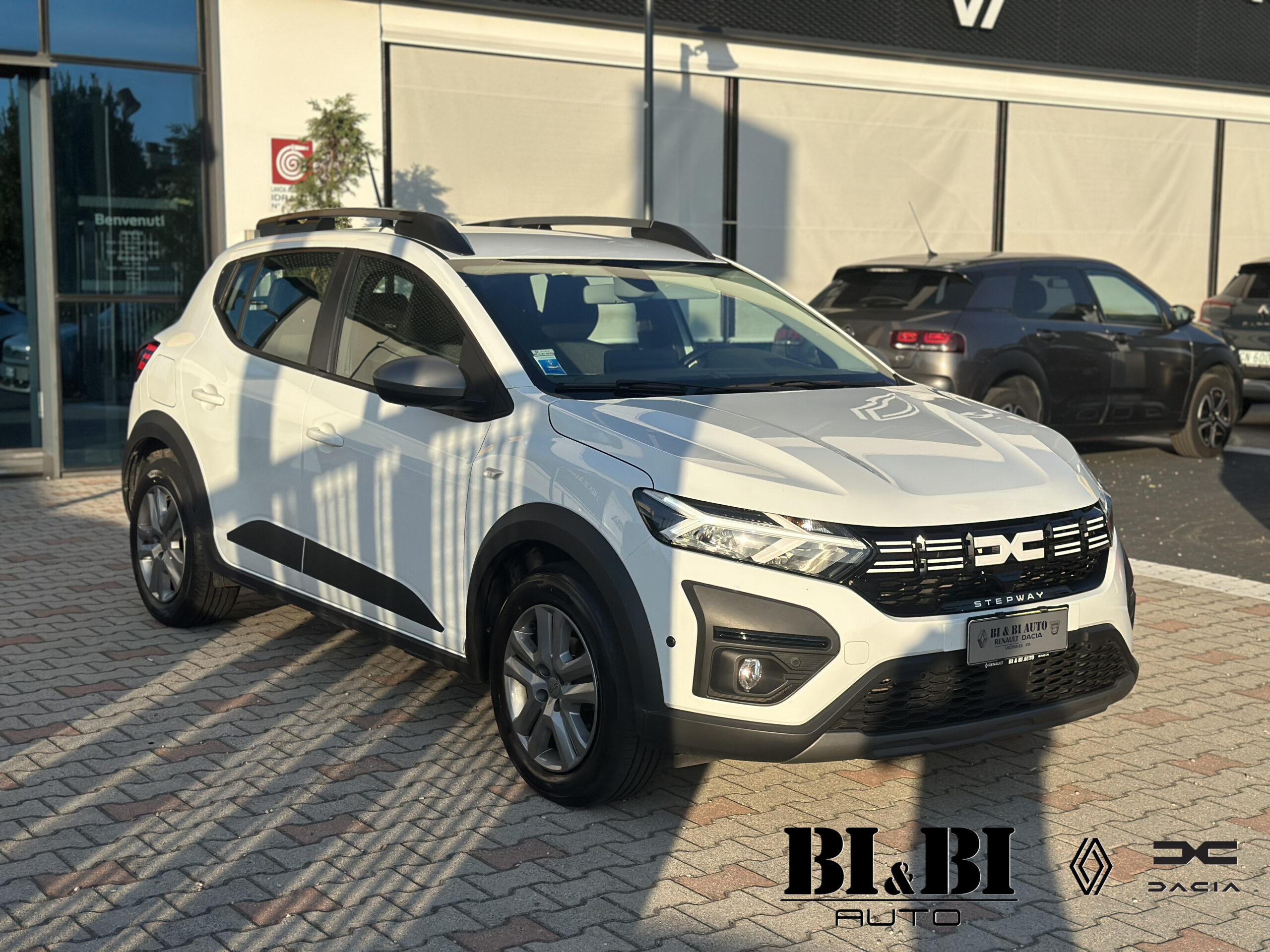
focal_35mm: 48
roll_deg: -1.7
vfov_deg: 30.3
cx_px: 635
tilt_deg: -5.4
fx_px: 1761
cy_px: 476
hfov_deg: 39.7
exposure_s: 1/4785
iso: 80
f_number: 1.78
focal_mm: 6.86
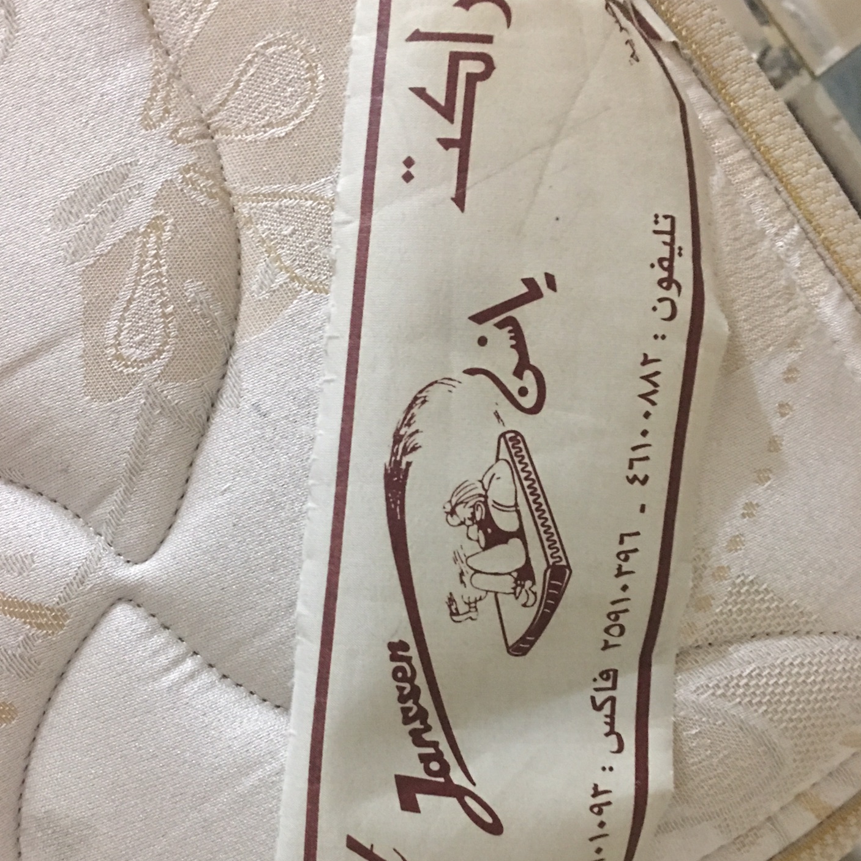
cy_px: 554
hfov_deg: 47.2
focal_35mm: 35
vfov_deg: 46.7
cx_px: 430
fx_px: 985
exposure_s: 1/8
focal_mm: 4.15
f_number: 2.2
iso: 160
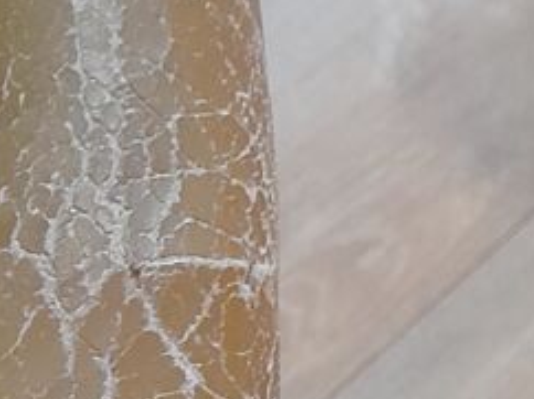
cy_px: 543
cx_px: 130
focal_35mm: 138
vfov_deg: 10.5
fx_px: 2127
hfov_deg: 14.3
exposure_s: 1/25
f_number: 2
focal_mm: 4.6
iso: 640
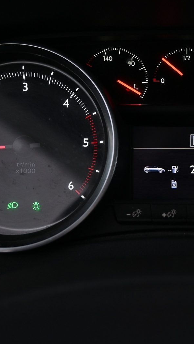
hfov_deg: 24.1
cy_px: 172
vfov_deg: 42.9
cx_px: 181
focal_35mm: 48
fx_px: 439
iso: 720
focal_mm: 20
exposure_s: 1/30
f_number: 3.8
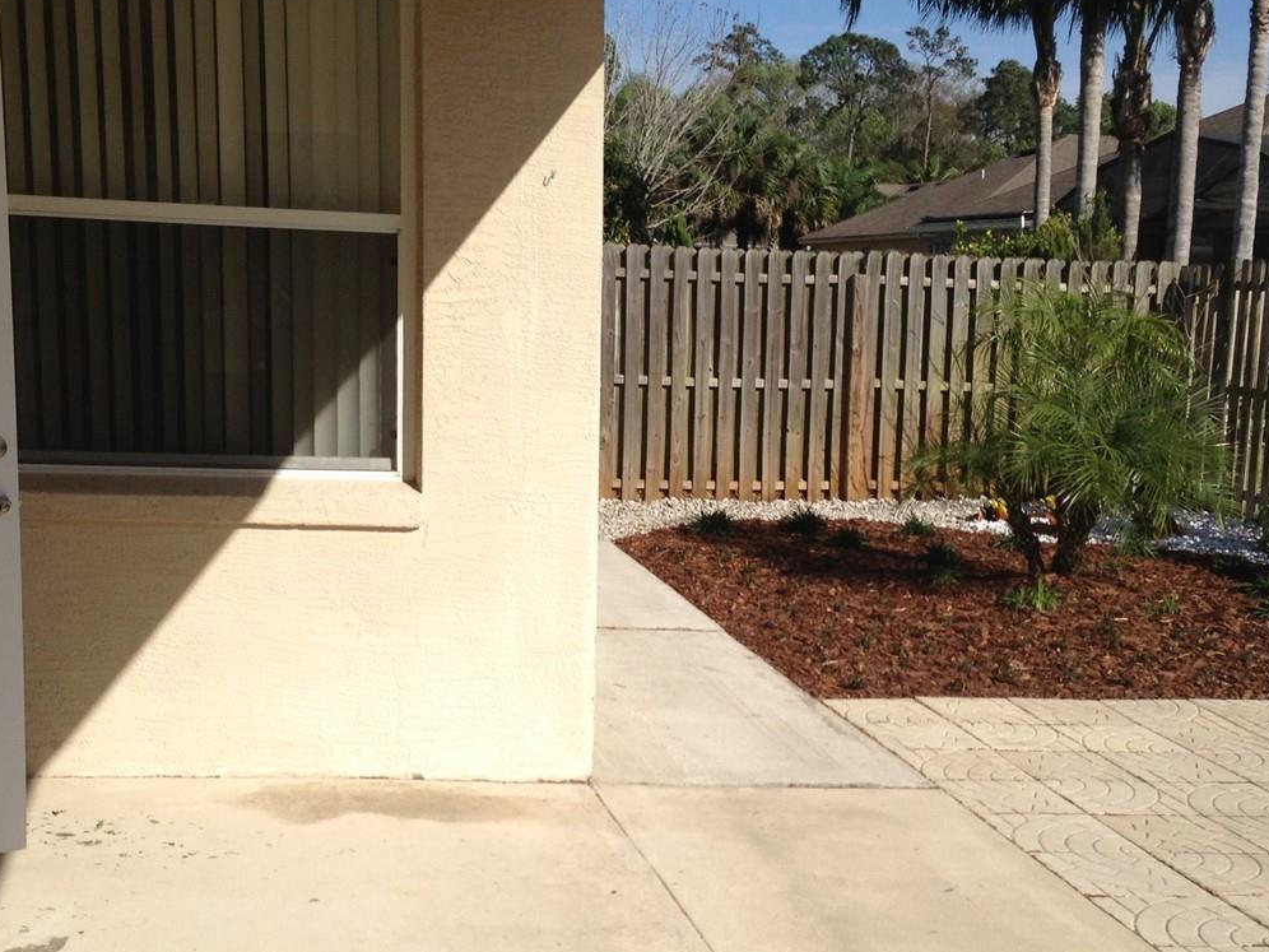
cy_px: 563
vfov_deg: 27.5
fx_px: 1943
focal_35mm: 53
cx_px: 543
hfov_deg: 36.1
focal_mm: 4.13
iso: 50
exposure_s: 1/2463
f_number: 2.4
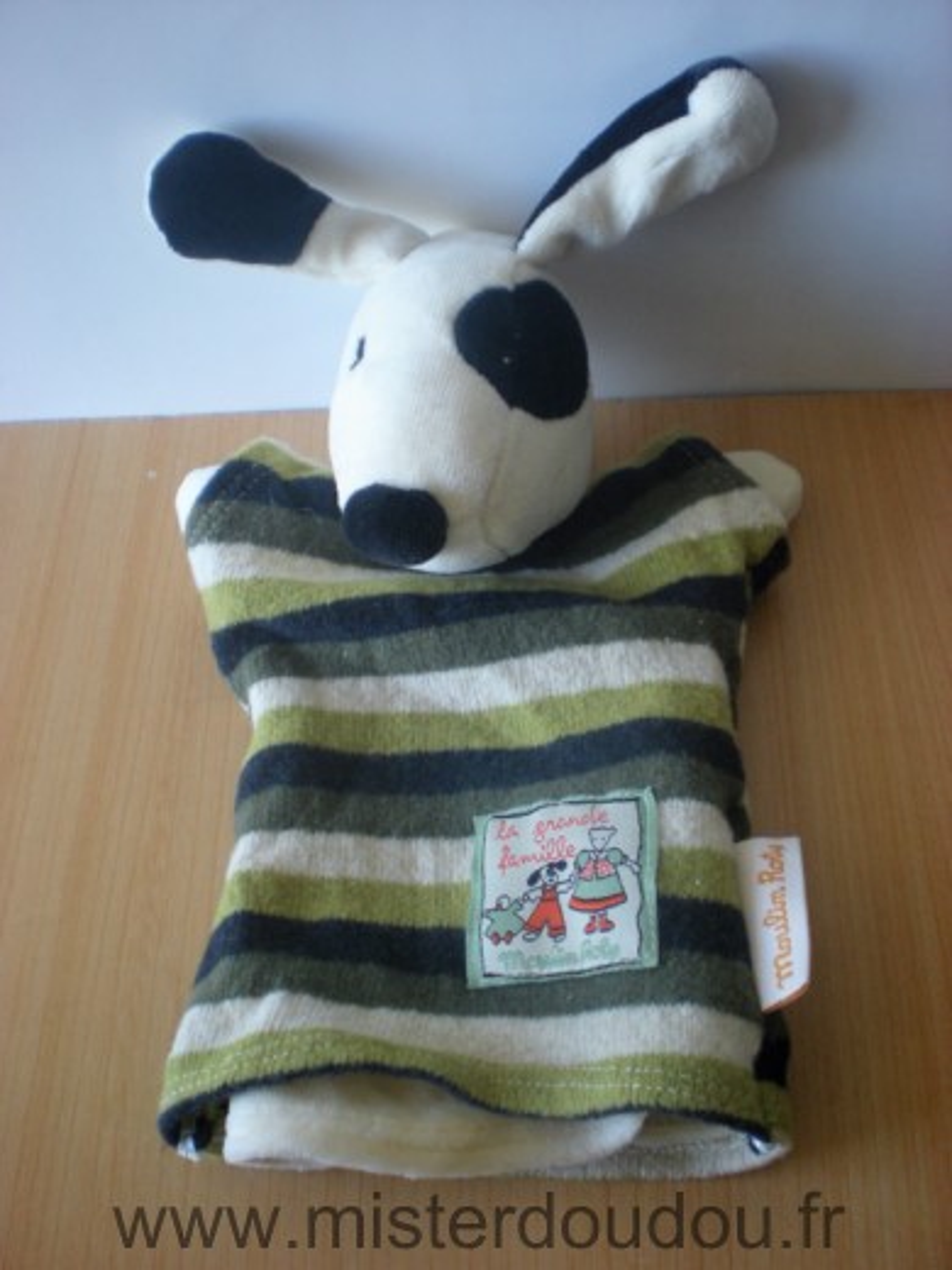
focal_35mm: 38
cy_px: 635
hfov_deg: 37.7
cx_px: 476
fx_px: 1393
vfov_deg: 49.0
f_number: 3.1
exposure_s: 1/60.1
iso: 154
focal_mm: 6.3
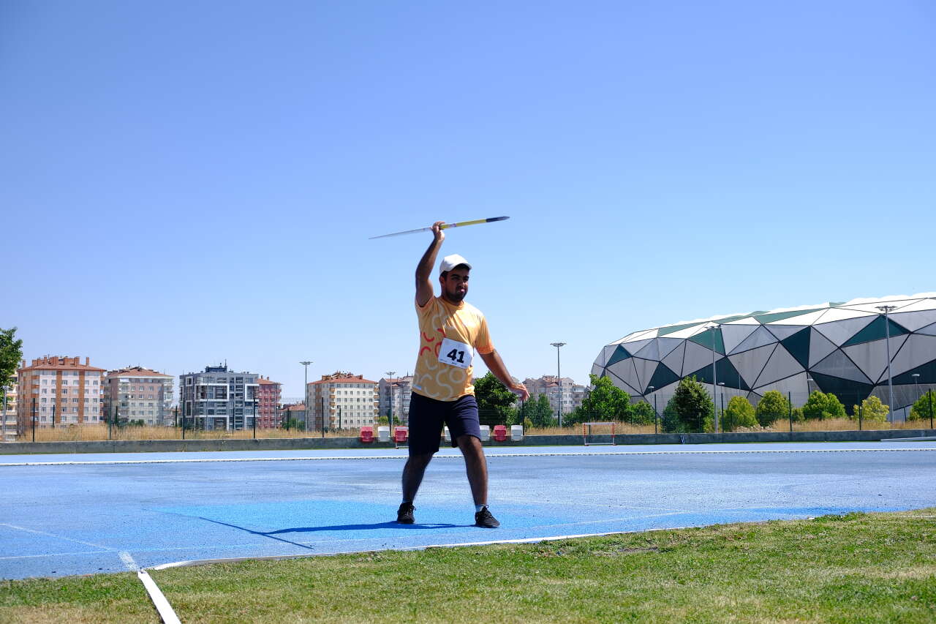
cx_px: 468
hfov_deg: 41.9
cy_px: 312
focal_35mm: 47
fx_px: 1222
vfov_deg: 28.6
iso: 80
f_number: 4.5
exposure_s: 1/640
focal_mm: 31.5
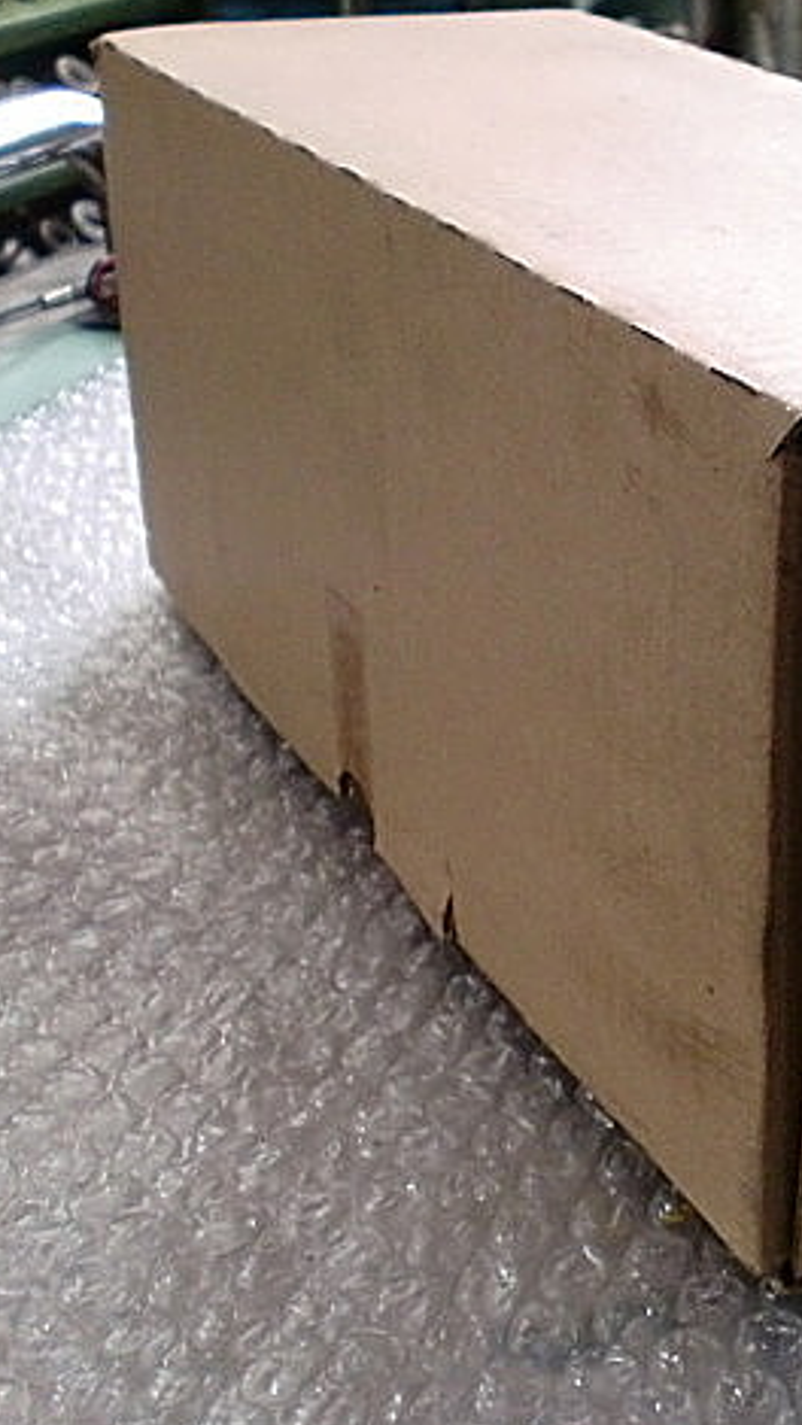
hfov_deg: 22.1
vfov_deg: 39.9
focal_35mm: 52
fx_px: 1965
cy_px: 711
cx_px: 835
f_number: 3.1
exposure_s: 1/60
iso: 500
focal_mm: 6.3
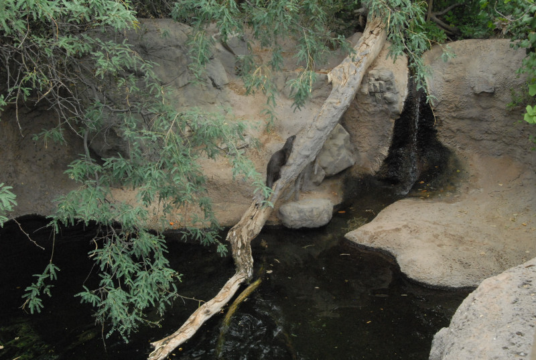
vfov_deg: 32.0
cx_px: 268
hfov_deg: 46.3
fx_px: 627
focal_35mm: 42
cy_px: 180
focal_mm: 28
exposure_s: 1/400
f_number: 10
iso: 1600
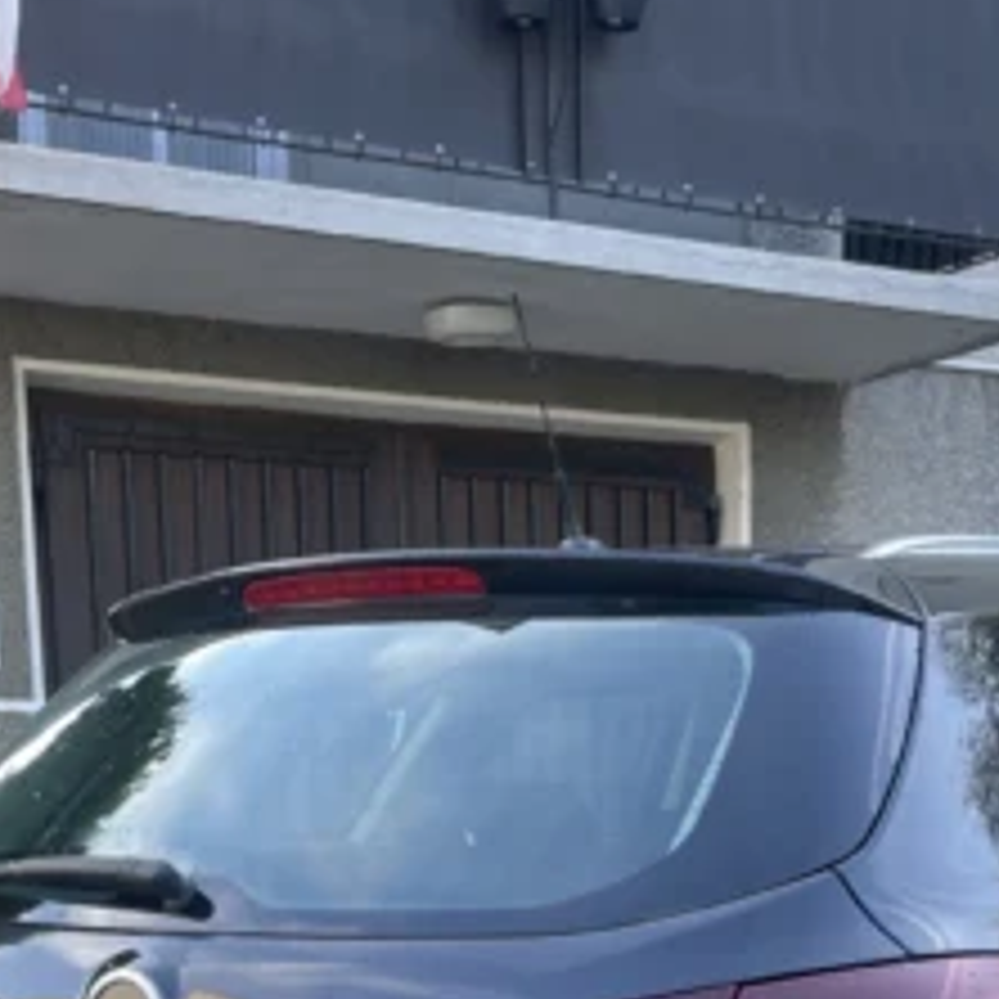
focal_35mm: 62
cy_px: 1098
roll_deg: +1.2
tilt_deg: -7.3
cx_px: 698
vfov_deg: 25.7
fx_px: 2024
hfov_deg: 27.5
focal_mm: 4.2
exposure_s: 1/151
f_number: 1.6
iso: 32
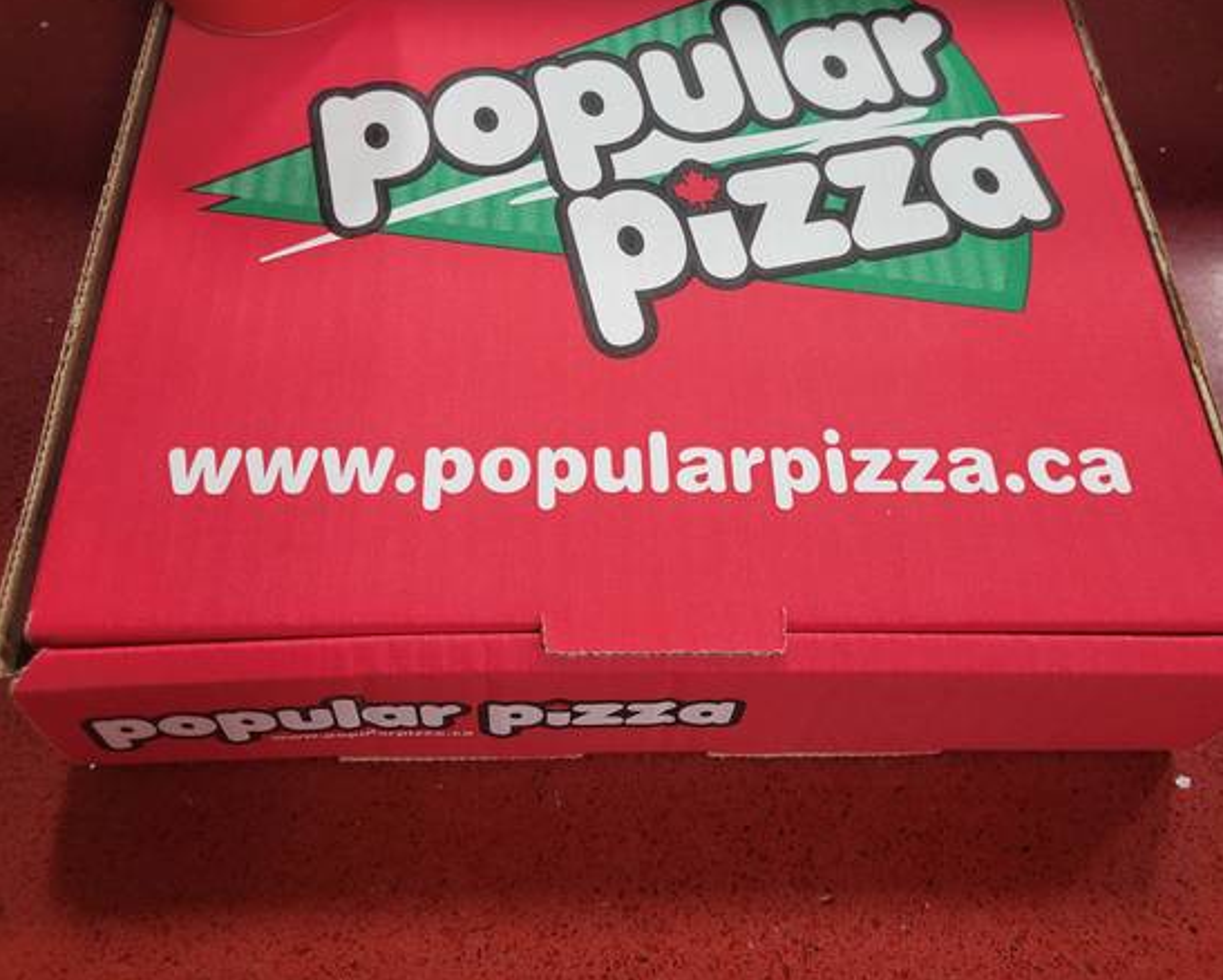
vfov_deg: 41.9
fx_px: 1231
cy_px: 232
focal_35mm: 34
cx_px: 610
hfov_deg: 52.8
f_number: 1.8
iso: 250
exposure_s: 1/120
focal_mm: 5.4
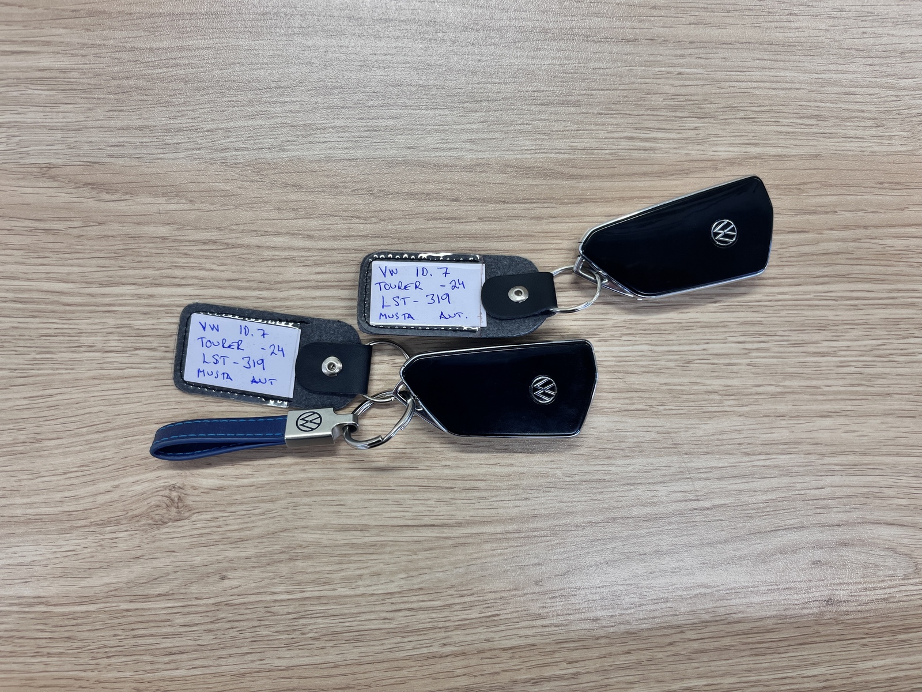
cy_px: 346
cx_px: 461
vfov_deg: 53.1
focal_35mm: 26
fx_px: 693
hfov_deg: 67.3
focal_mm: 5.1
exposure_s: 1/100
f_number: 1.6
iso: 32
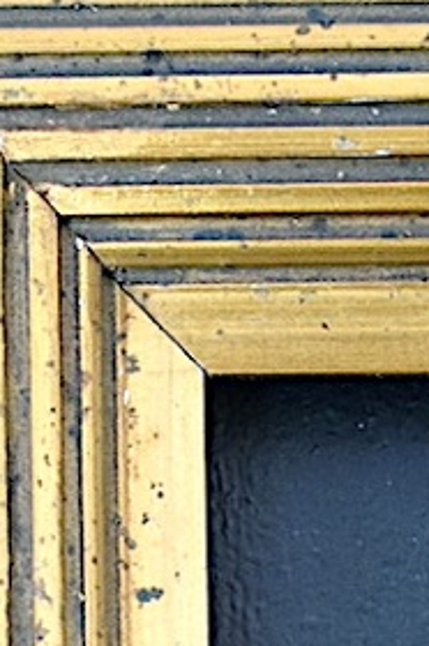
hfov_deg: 6.6
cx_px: 277
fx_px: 3691
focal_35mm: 206
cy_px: 941
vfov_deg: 9.7
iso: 2000
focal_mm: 32
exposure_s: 1/60
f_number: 4.5
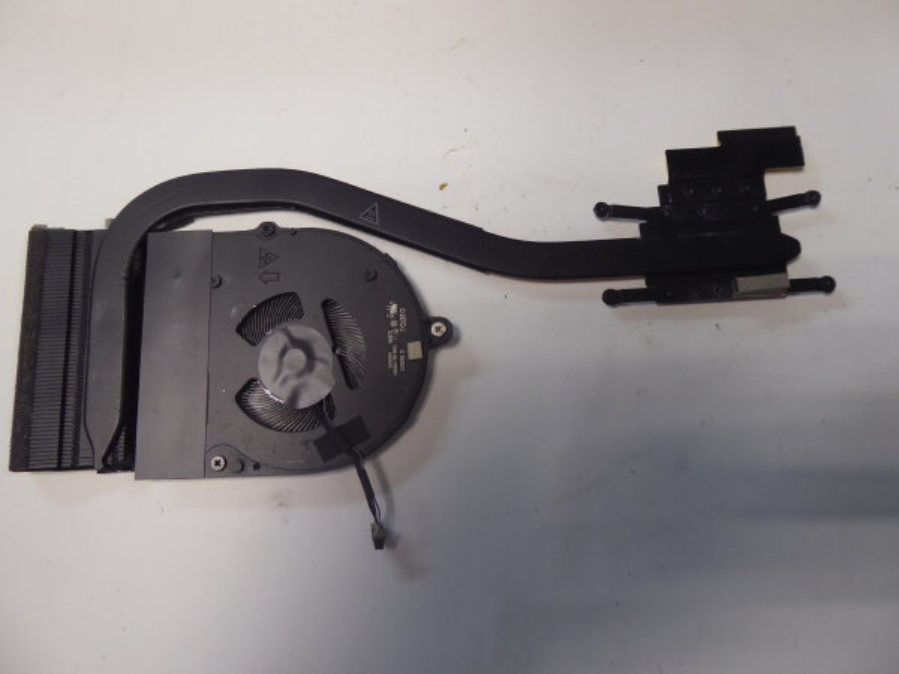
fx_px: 649
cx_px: 450
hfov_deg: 69.4
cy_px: 337
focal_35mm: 25
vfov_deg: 54.9
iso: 320
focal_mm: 4.3
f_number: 3.3
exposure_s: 1/60
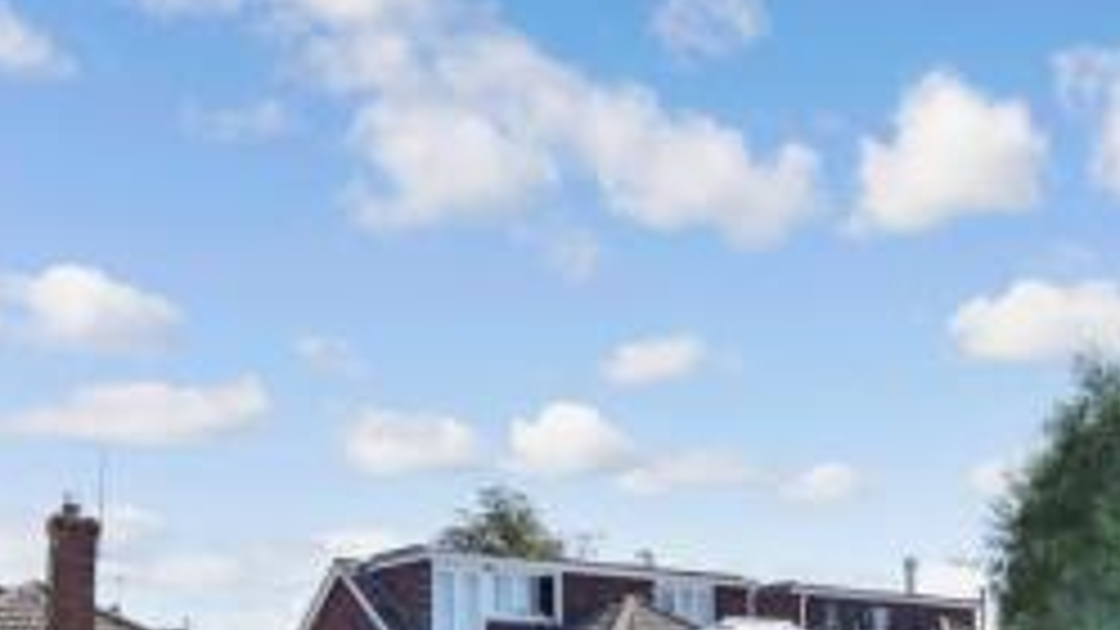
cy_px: 677
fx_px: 891
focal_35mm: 30
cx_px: 805
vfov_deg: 34.2
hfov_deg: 61.6
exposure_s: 1/320
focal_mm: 10
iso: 200
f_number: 8
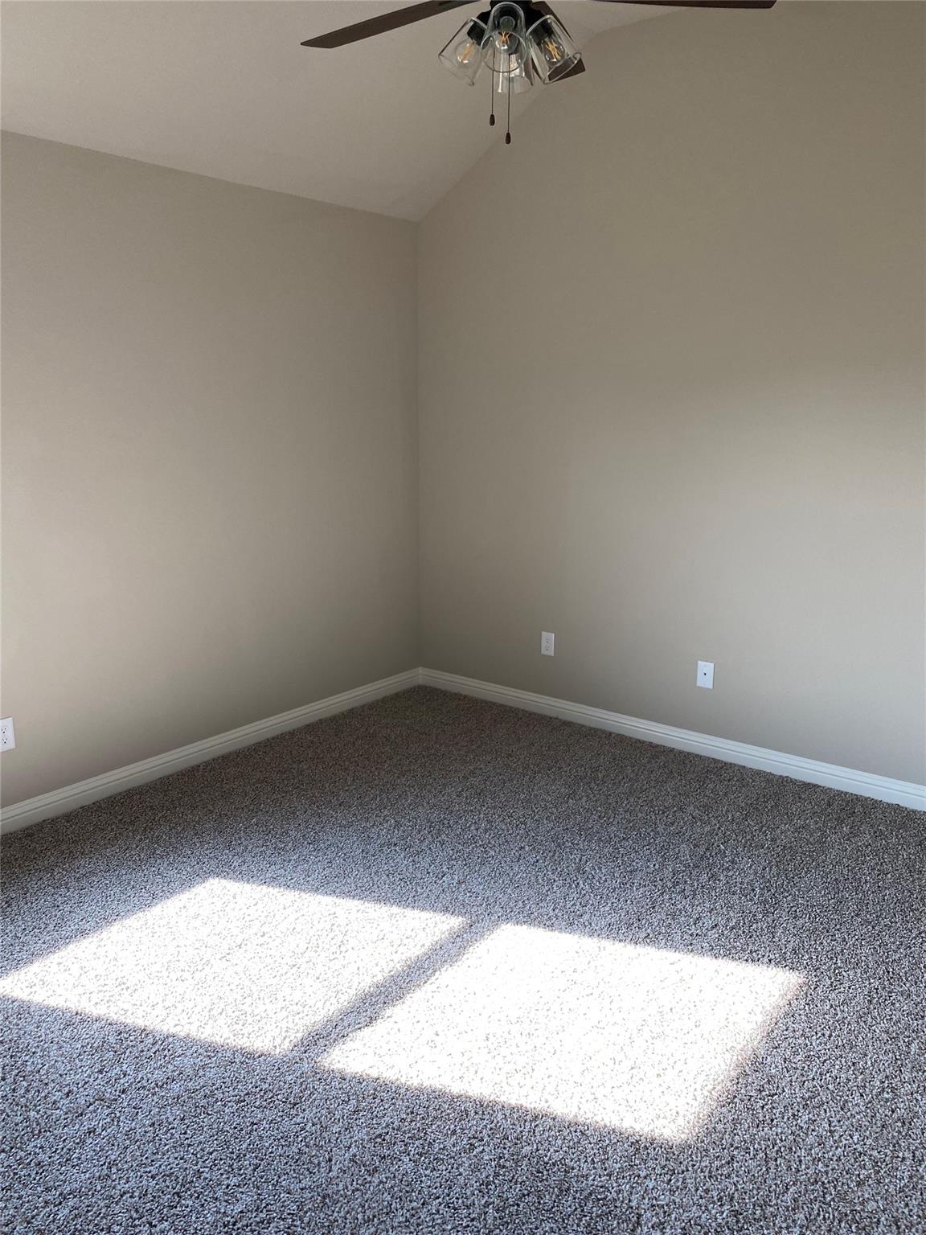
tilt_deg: -10.4
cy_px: 618
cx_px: 463
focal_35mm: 26
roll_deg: -1.5
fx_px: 927
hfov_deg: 53.1
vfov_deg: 67.3
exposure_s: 1/120
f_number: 1.8
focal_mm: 4.25
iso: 50
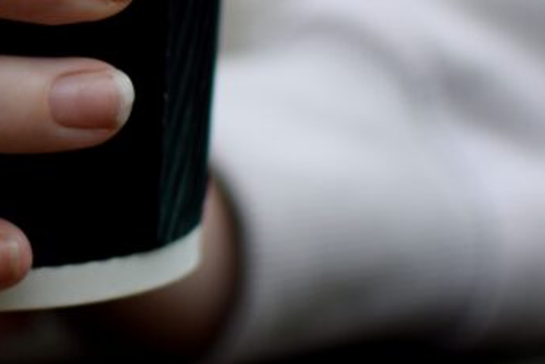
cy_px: -102
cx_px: 56
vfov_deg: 6.2
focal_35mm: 220
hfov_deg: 9.3
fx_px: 3333
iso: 100
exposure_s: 1/640
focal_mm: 35
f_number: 1.8
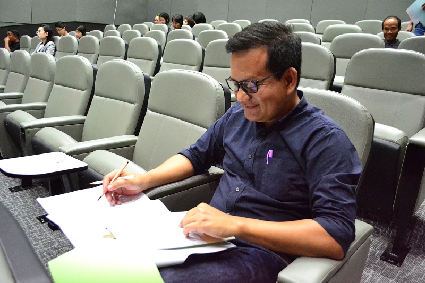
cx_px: 212
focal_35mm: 27
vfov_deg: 47.9
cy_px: 142
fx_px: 319
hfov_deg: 67.4
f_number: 3.5
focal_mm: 18
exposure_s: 1/40
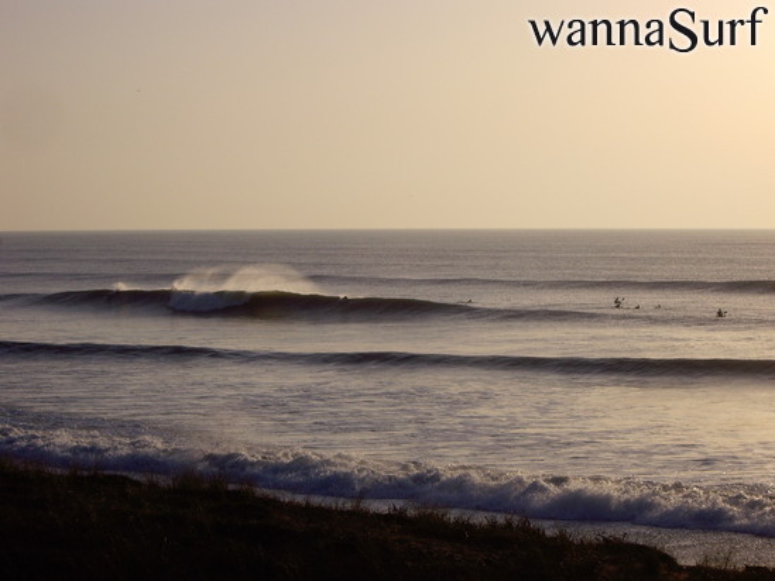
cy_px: 290
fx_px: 2553
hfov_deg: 17.3
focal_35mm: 114
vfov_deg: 13.0
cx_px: 388
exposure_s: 1/500
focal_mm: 18.6
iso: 64
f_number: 8.3
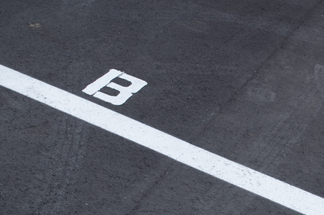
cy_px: 151
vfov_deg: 19.8
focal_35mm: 68
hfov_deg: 29.7
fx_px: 611
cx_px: 187
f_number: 4
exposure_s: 1/40
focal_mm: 24
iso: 160
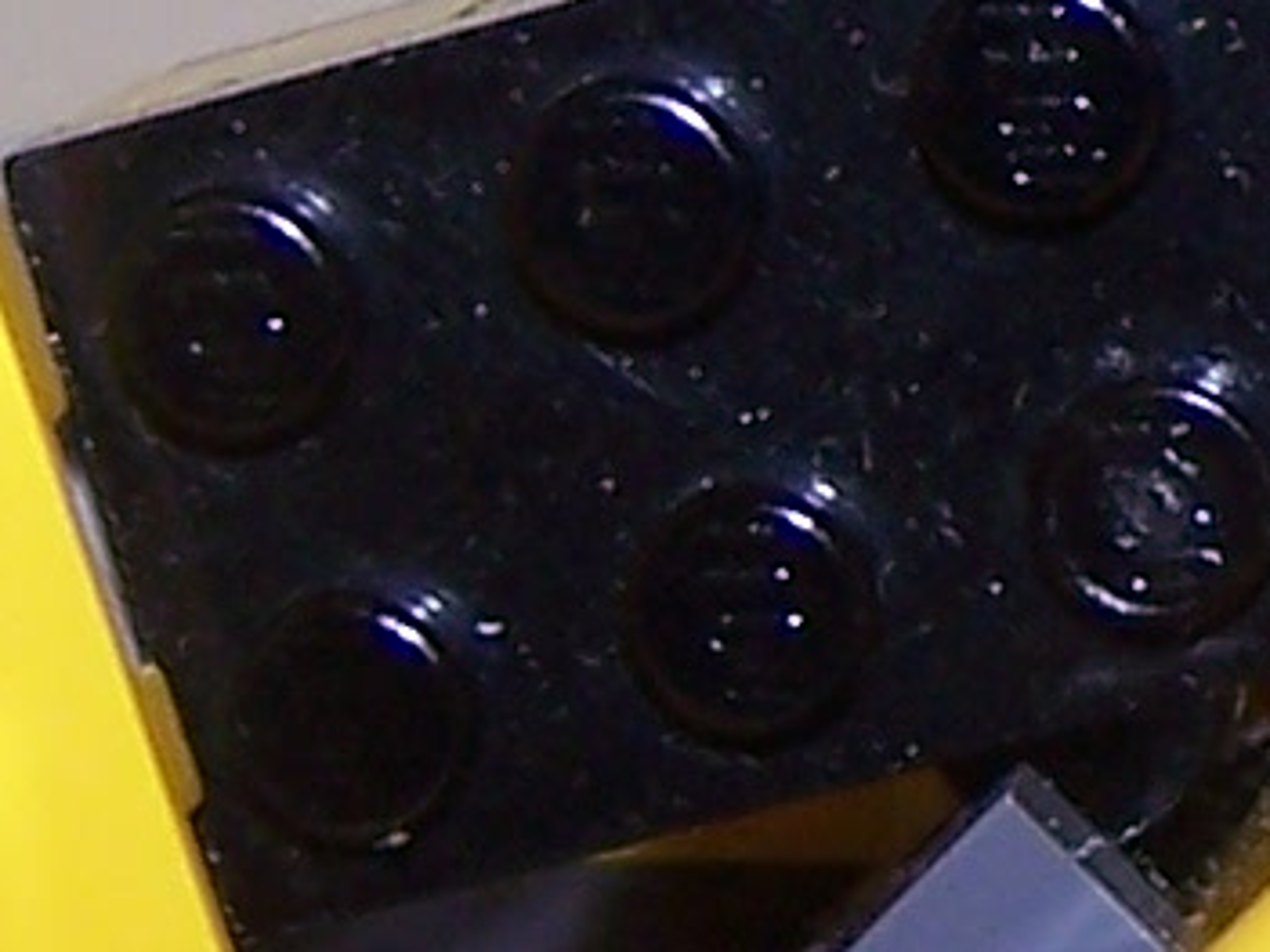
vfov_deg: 5.3
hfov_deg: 6.9
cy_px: -65
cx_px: 2482
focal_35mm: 279
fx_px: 10233
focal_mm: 6.3
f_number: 2.8
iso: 80
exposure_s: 1/60
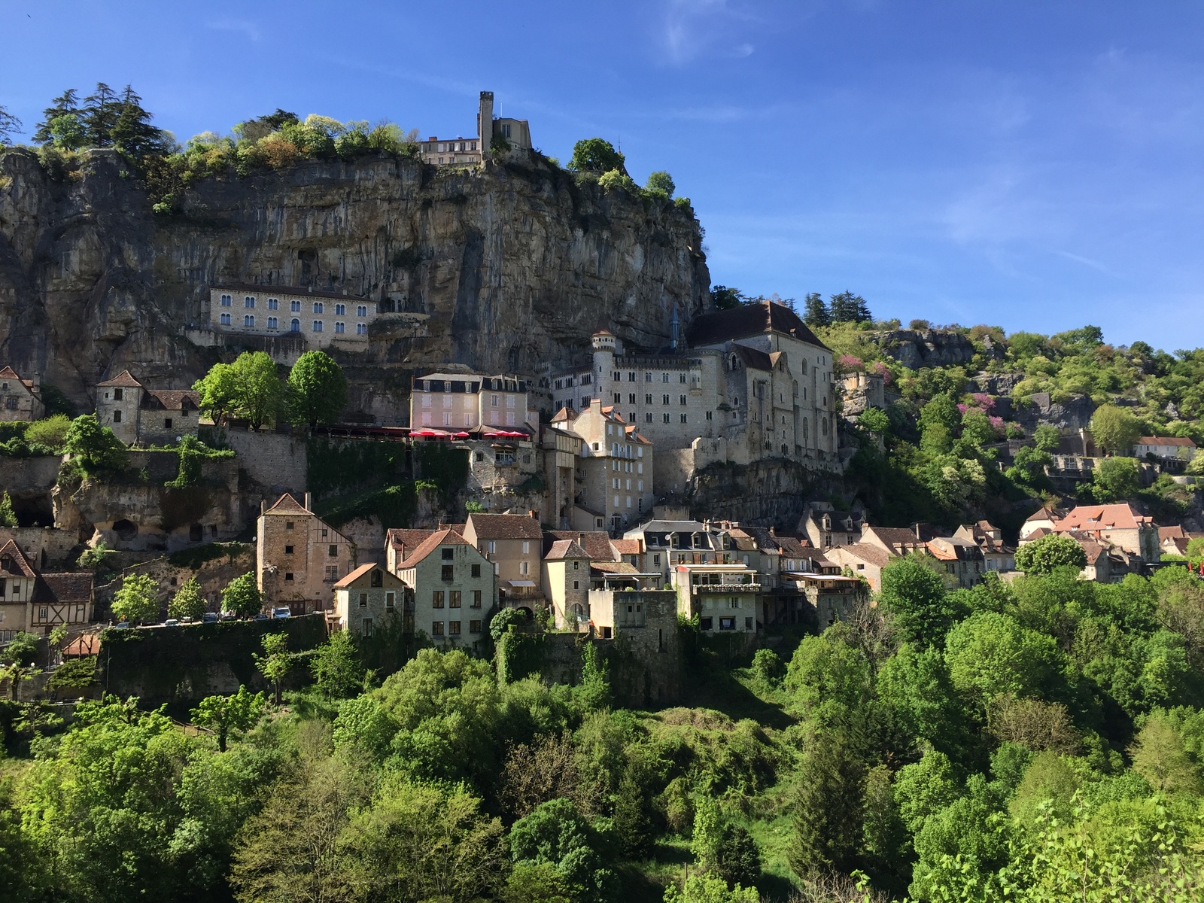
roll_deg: +0.3
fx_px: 1009
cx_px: 602
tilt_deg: +5.7
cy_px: 452
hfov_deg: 61.7
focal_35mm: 29
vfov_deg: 48.2
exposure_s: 1/898
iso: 32
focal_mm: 4.15
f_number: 2.2
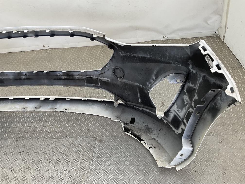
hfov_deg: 61.7
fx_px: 205
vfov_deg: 48.2
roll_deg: +7.0
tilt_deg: -35.9
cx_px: 122
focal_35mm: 29
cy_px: 92
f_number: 1.8
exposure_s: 1/100
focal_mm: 3
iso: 16
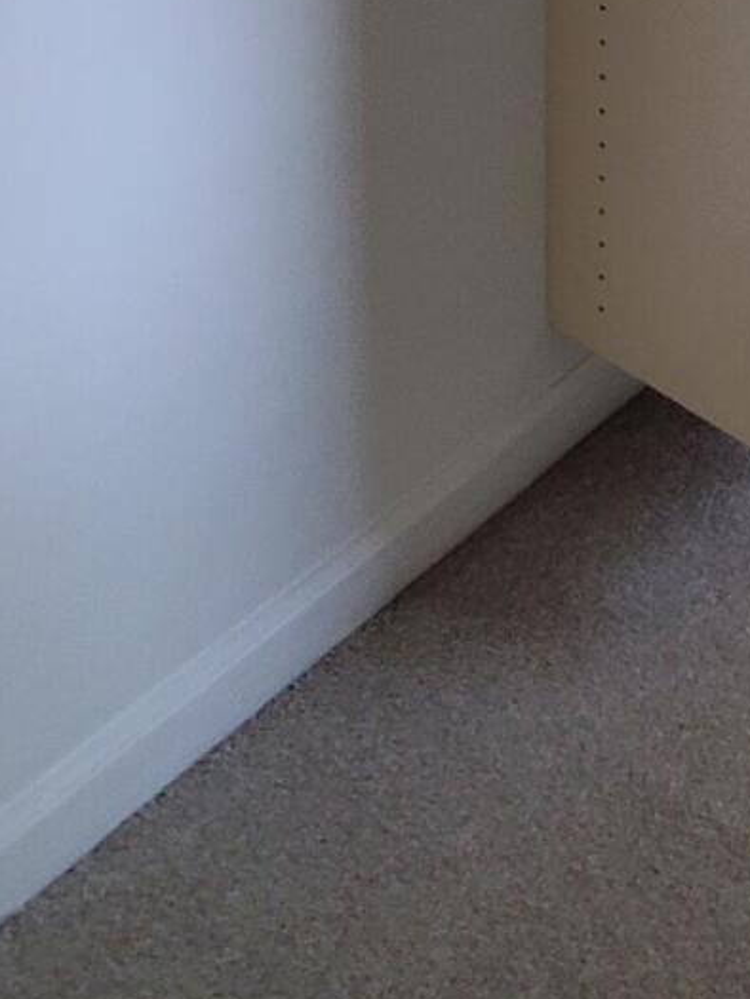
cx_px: 1081
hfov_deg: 21.9
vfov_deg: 24.9
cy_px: -544
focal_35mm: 57
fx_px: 1646
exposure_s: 1/60
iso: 100
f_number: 2.2
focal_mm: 1.8
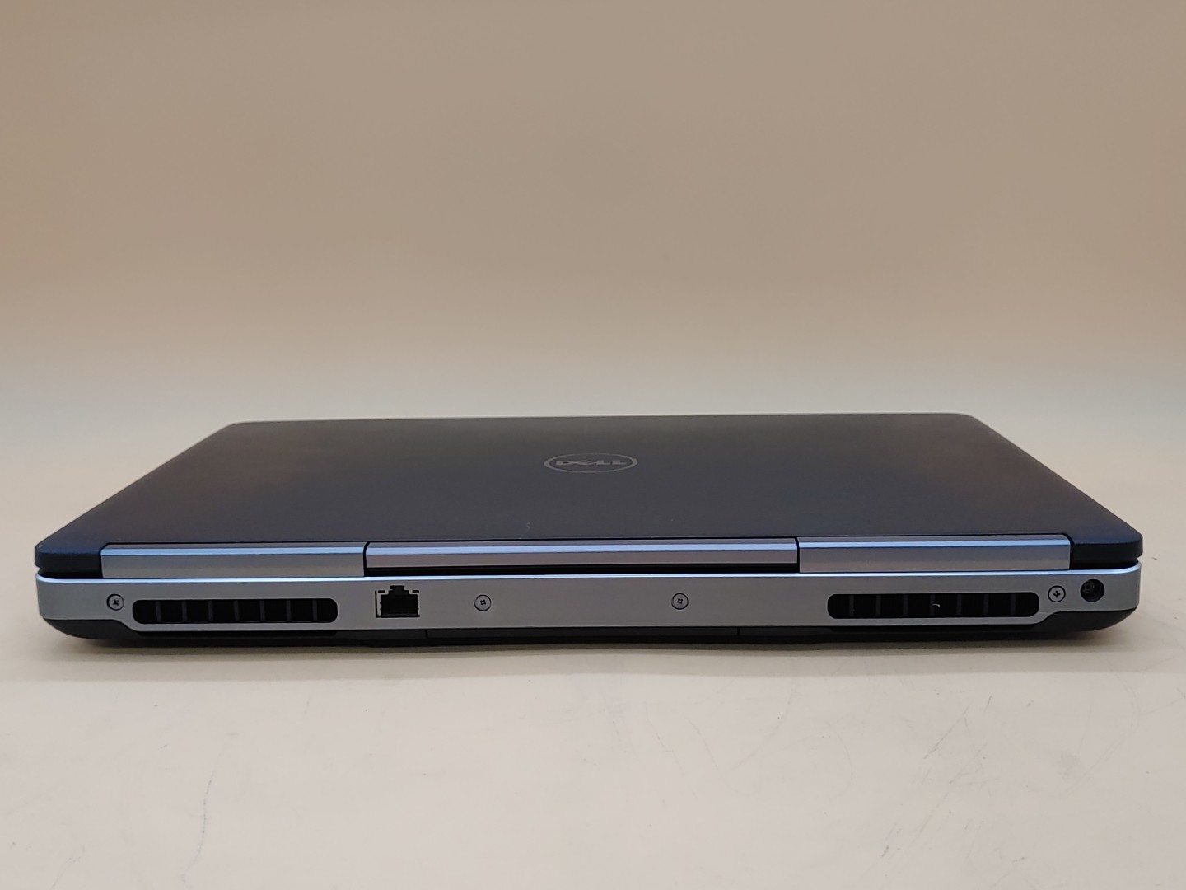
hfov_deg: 47.9
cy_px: 445
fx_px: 1336
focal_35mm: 39
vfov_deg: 36.8
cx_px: 593
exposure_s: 1/120
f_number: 1.8
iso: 50
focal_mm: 4.36
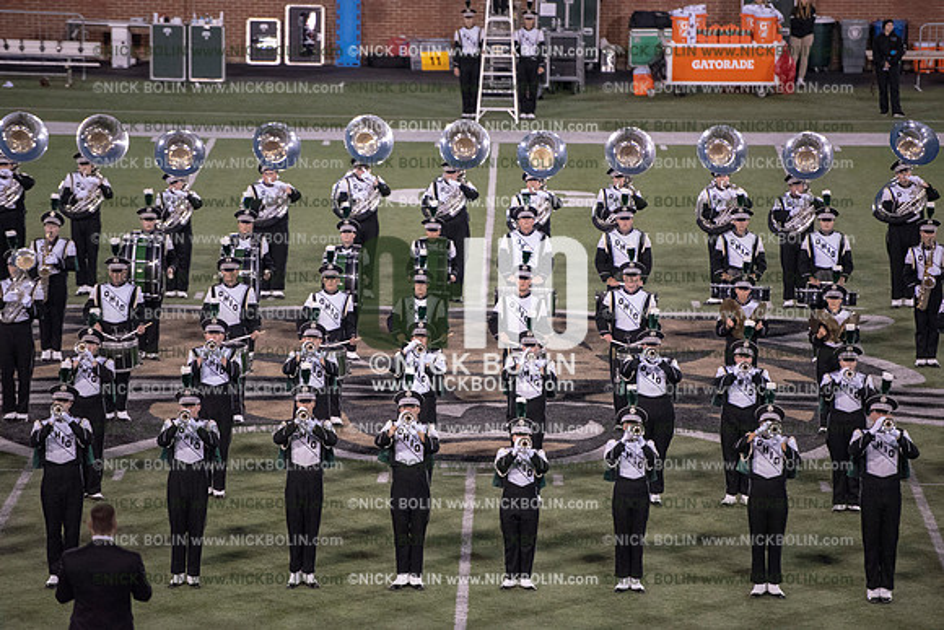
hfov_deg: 10.3
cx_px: 472
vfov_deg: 6.9
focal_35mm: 200
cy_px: 315
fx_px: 5245
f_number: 3.2
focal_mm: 200
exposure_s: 1/1250
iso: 5000
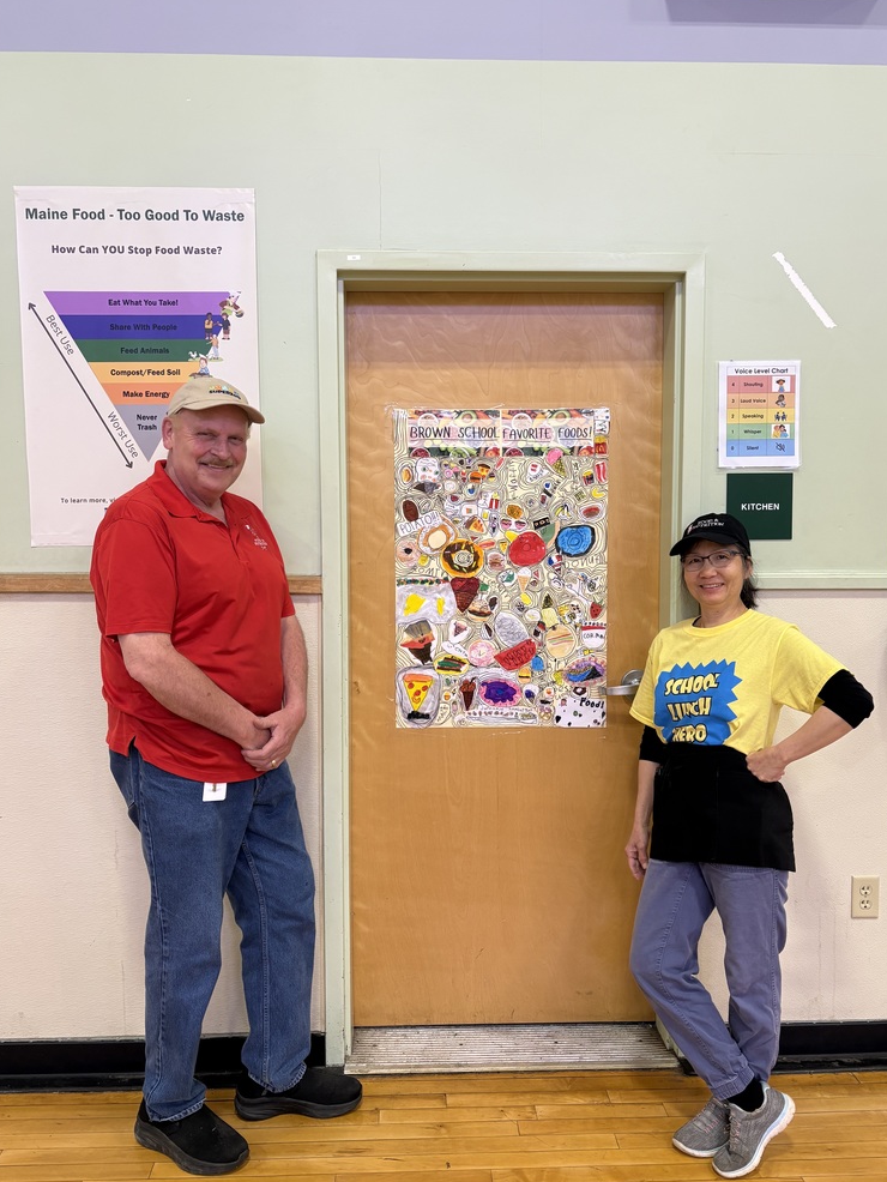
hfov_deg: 51.4
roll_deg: -0.9
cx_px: 452
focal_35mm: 27
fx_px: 922
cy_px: 580
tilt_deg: -4.1
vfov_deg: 65.3
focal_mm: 5.96
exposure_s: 1/121
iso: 125
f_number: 1.6
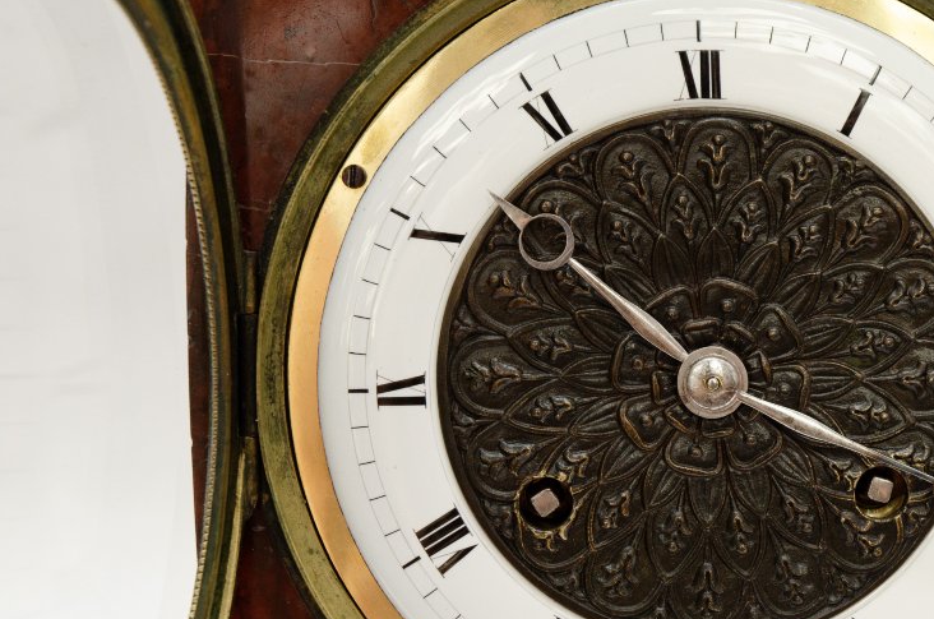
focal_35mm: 118
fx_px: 3055
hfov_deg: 17.3
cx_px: 703
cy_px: 403
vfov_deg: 11.6
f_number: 8
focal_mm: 48
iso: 200
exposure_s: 1/125
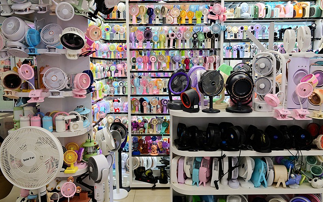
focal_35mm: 32
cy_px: 98
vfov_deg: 40.0
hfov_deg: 60.4
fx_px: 277
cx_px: 162
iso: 720
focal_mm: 30.5
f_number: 6.3
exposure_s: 1/160
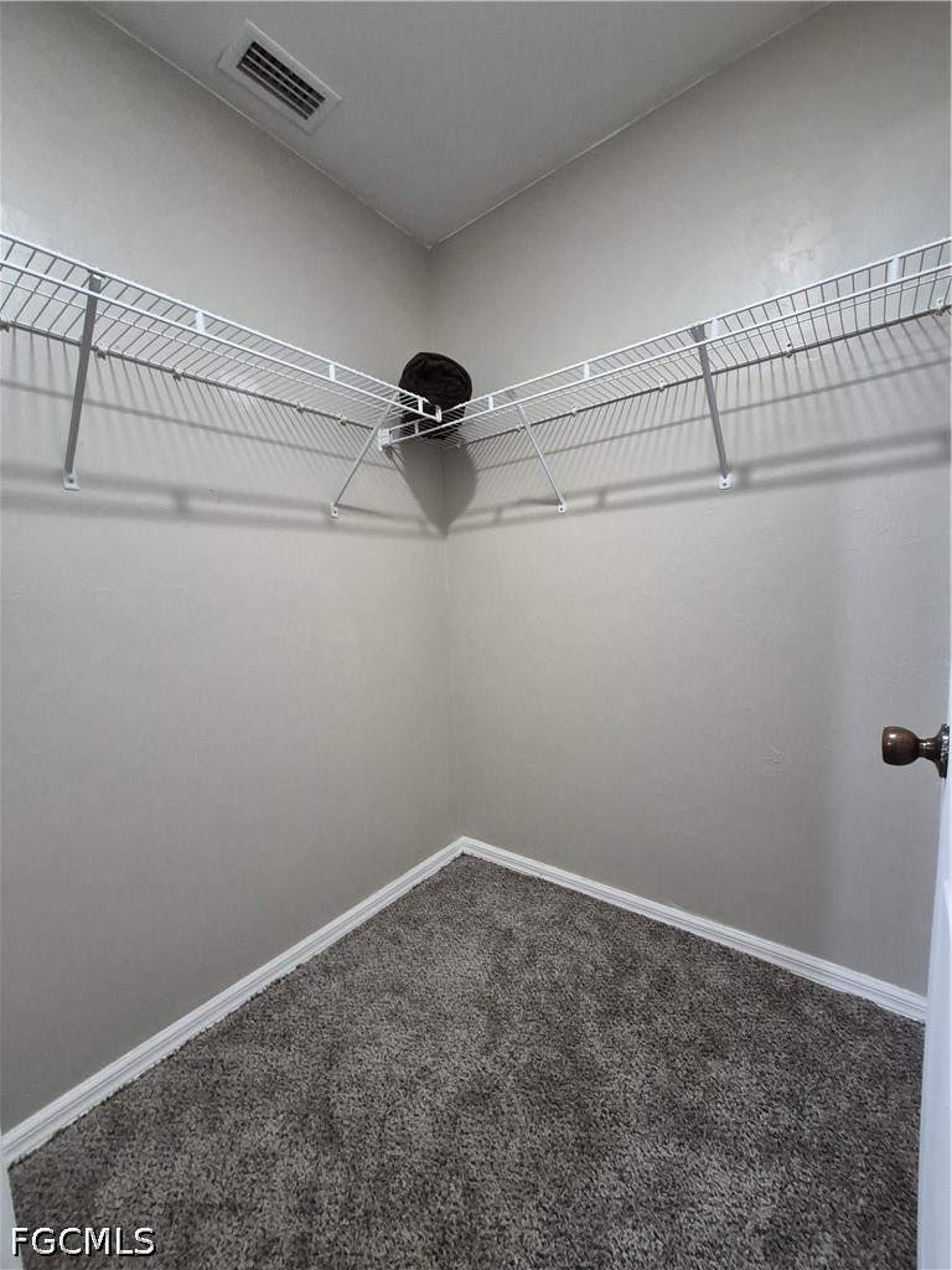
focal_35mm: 13
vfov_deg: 106.2
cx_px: 476
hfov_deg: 89.9
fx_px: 477
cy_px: 635
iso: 800
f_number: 2.2
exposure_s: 1/60
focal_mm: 1.74
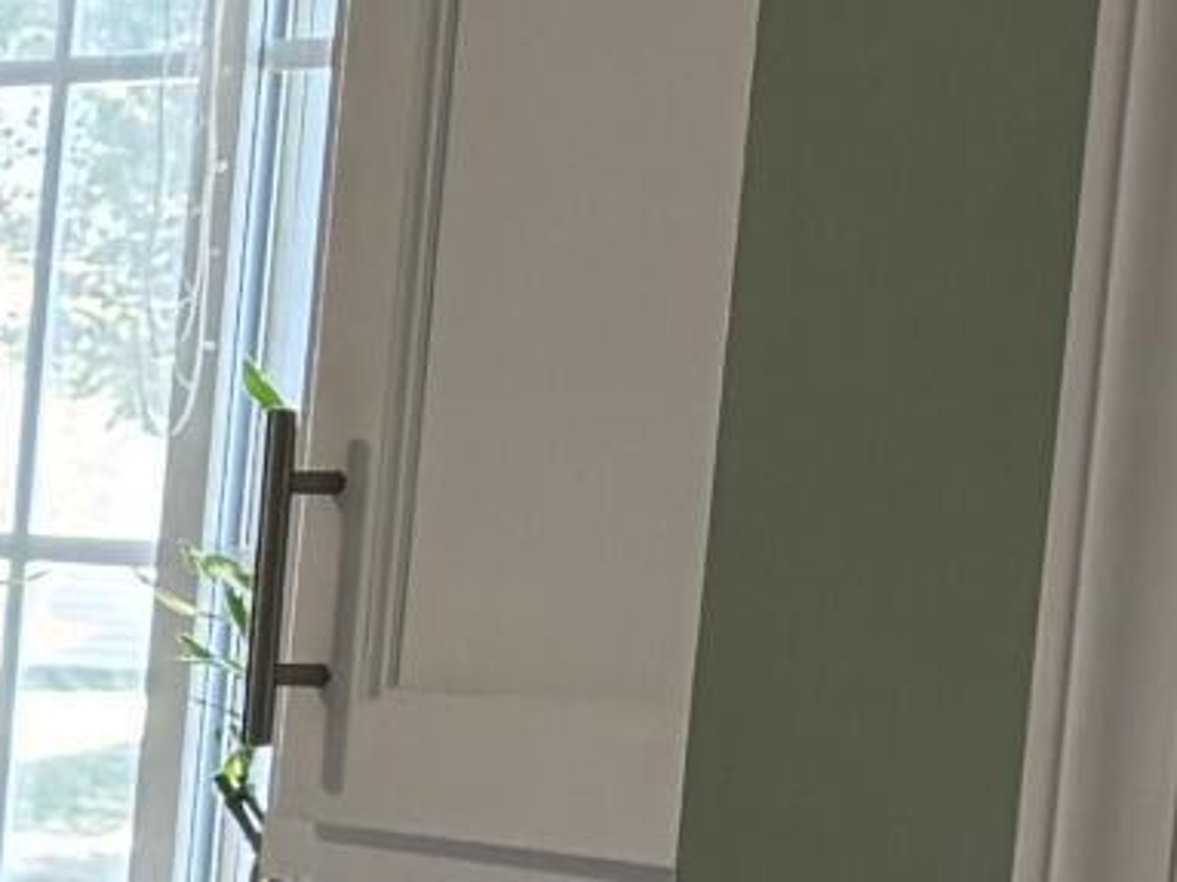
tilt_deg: -6.7
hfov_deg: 8.6
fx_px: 6390
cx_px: -2419
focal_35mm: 188
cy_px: 947
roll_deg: -3.0
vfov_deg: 7.8
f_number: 1.78
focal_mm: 6.76
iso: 160
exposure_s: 1/60
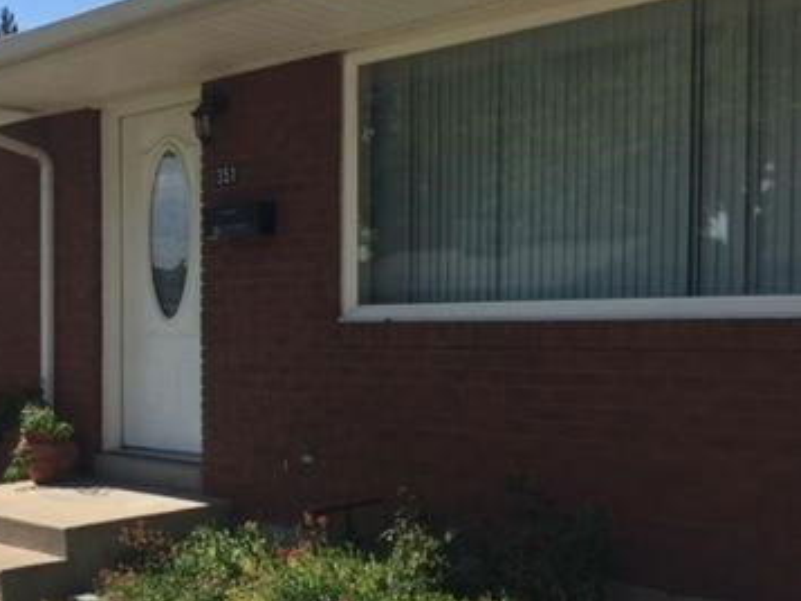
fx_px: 1204
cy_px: 370
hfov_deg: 36.1
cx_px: 218
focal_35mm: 52
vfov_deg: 28.0
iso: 32
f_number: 2.2
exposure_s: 1/1883
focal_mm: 4.15
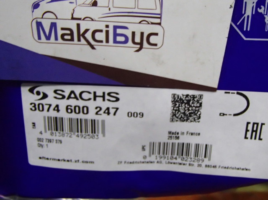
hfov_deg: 50.2
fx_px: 286
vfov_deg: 38.6
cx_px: 134
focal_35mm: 37
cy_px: 100
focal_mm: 6.64
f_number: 4.7
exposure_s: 1/20
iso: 1600
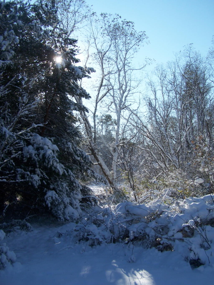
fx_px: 313
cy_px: 142
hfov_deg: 37.7
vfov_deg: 49.0
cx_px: 107
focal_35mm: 38
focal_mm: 6.3
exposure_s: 1/1000
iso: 80
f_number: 4
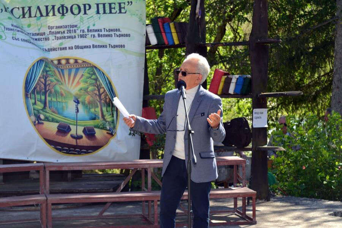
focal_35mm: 105
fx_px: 997
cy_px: 114
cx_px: 171
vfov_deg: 13.0
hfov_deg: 19.5
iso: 200
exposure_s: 1/125
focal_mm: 105
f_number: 5.6
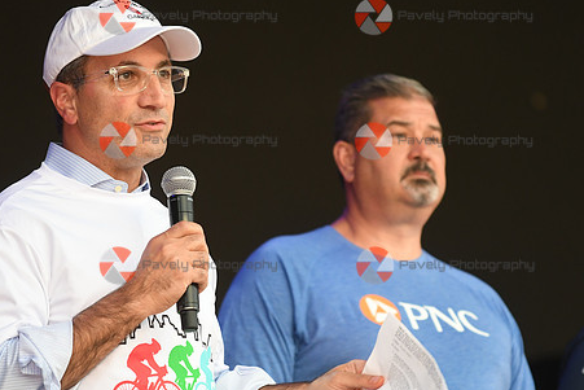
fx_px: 6263
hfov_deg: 5.3
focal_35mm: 386
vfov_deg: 3.6
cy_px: 222
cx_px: 328
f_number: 4
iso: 1000
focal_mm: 200
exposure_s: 1/400
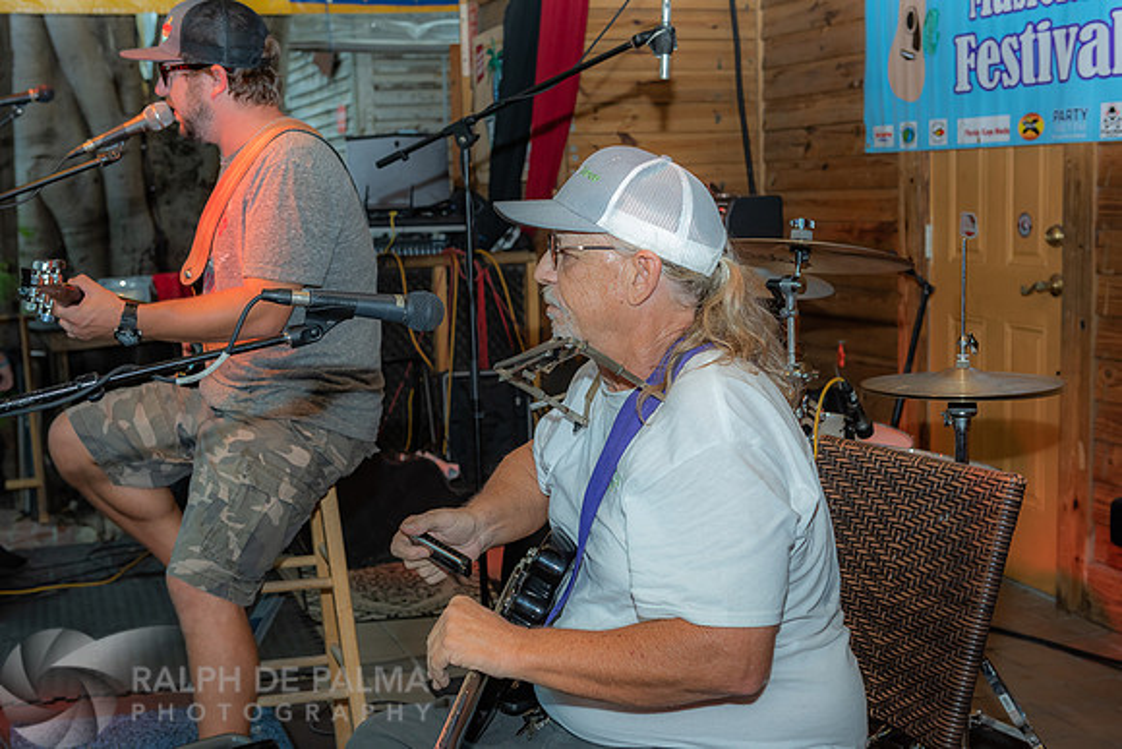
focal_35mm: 50
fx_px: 1559
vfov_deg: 27.0
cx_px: 561
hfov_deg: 39.6
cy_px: 374
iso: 800
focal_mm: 50
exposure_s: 1/160
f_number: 5.6
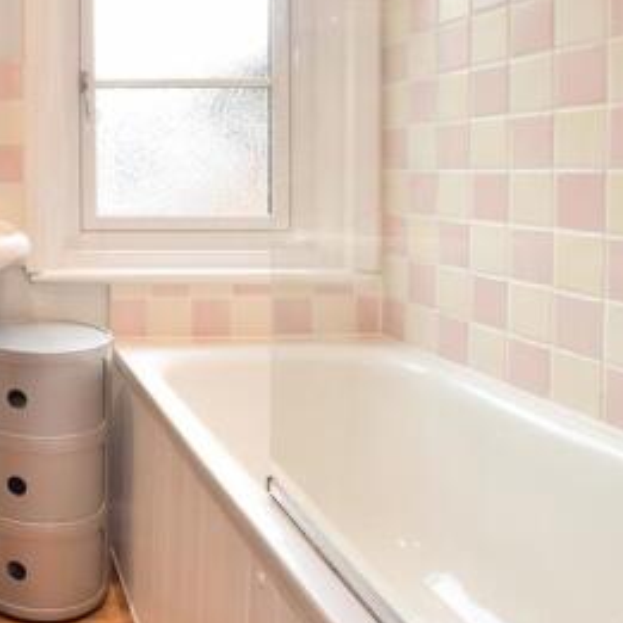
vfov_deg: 49.6
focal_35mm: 32
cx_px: -38
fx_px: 652
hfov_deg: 42.1
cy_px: 175
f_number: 14
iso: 400
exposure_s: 1/3
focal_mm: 10
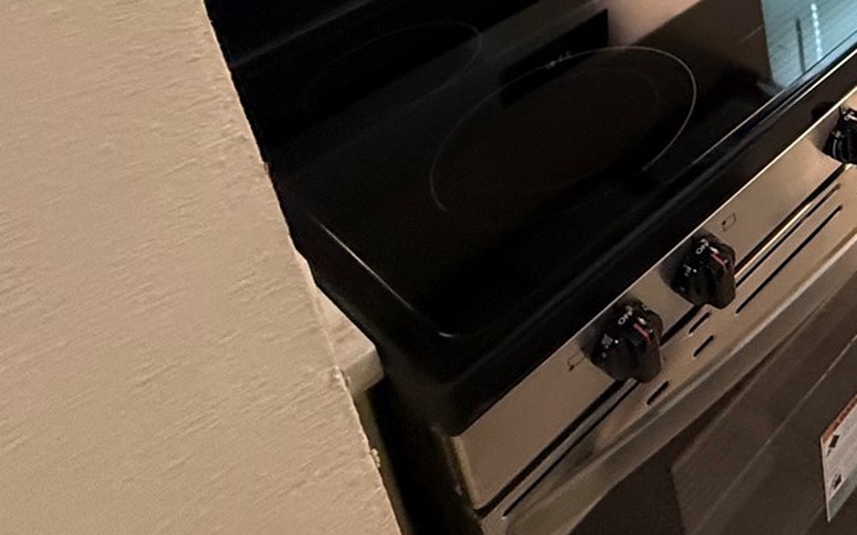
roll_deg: +0.4
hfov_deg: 35.1
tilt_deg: -16.5
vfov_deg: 23.8
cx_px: 1098
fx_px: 934
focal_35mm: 40
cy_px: -310
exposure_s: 1/120
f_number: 2.2
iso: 500
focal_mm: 2.22
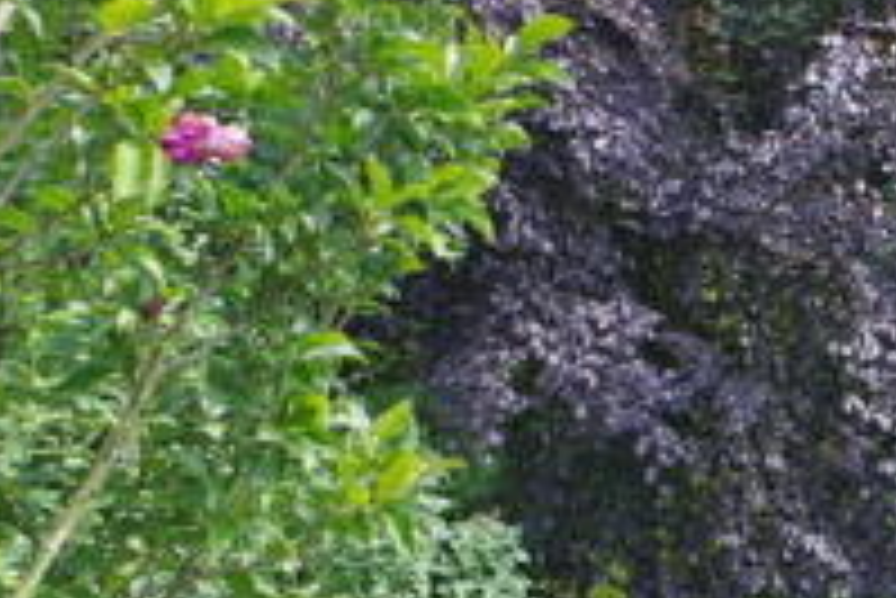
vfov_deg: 15.4
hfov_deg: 21.3
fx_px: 2217
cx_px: 1060
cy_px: 299
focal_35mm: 89
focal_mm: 18
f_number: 5
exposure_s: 1/200
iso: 200
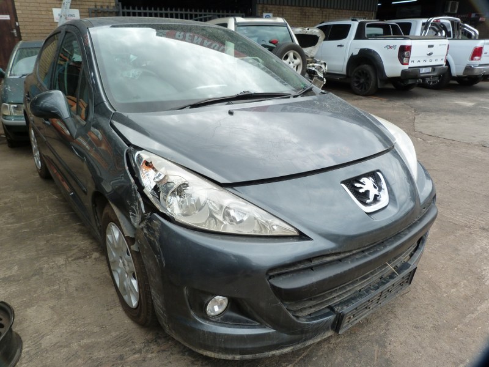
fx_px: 353
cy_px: 184
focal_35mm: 25
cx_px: 244
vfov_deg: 54.9
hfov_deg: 69.4
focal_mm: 4.5
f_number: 4
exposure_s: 1/200
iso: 125
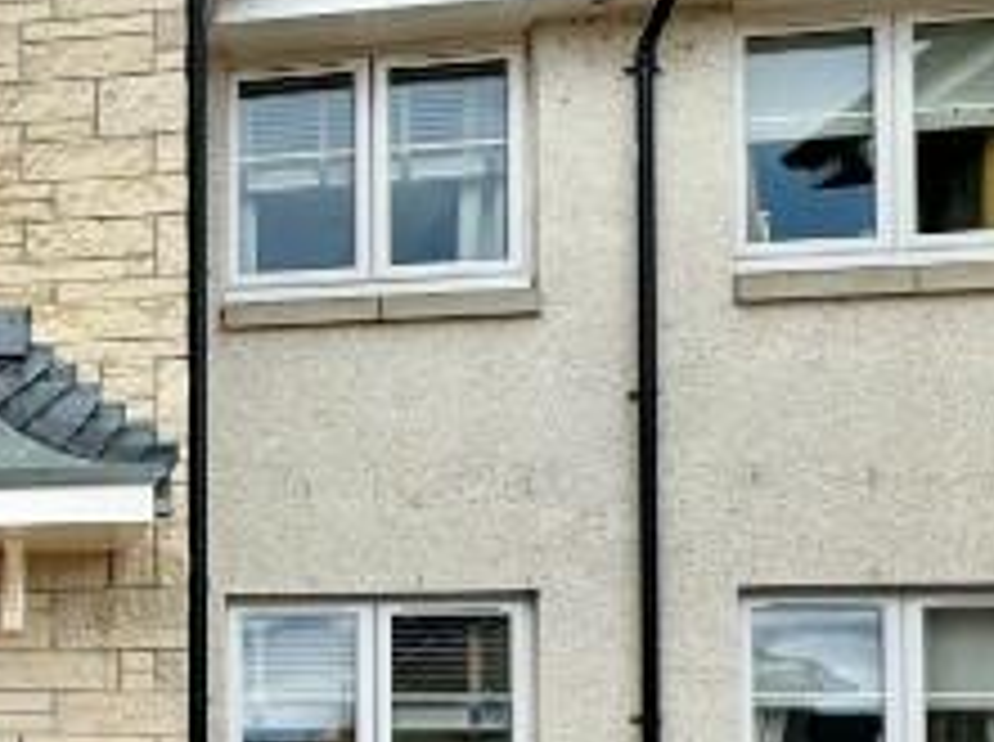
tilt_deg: +2.7
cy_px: 720
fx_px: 1863
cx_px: -544
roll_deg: -0.8
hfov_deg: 23.3
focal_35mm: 65
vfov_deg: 21.8
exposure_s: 1/522
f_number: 2.2
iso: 40
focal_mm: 2.22
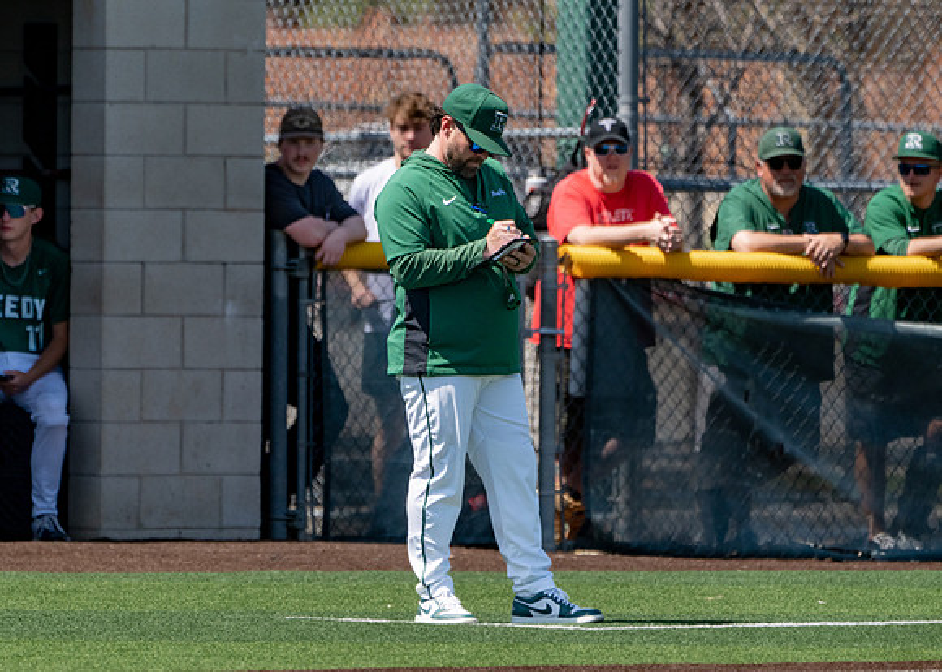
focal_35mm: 694
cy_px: 294
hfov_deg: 2.9
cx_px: 405
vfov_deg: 2.1
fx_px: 18555
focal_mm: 560
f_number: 8
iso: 800
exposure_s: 1/2500
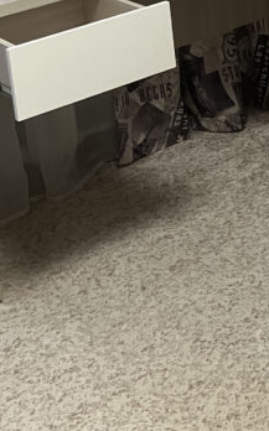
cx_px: 383
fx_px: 1069
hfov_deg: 13.6
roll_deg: +4.7
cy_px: -153
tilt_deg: -7.9
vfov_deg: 20.5
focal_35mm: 91
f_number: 1.8
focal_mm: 3.99
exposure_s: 1/66
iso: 80
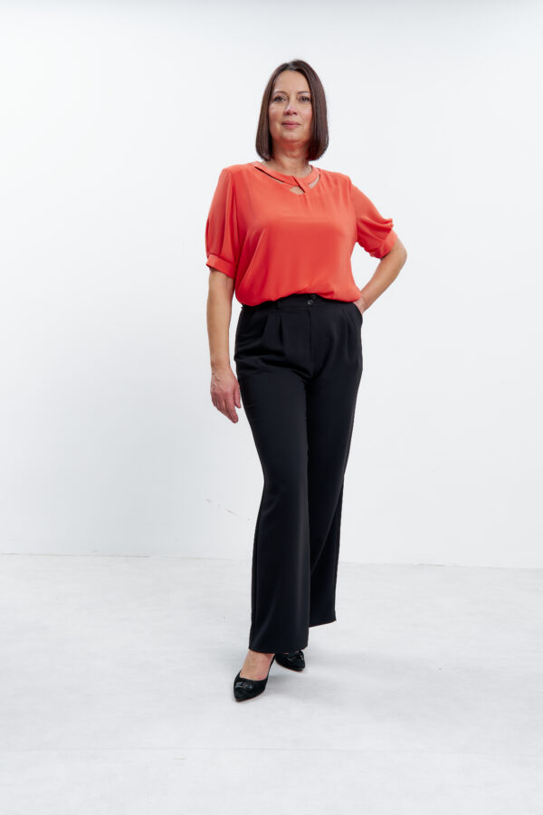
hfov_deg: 31.2
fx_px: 973
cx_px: 272
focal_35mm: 43
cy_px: 408
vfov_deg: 45.4
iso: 100
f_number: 10
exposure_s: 1/160
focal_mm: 43
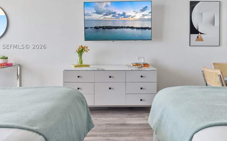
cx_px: 117
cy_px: 46
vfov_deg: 46.7
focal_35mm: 26
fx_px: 161
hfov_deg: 70.4
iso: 640
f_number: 8
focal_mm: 19
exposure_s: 1/50
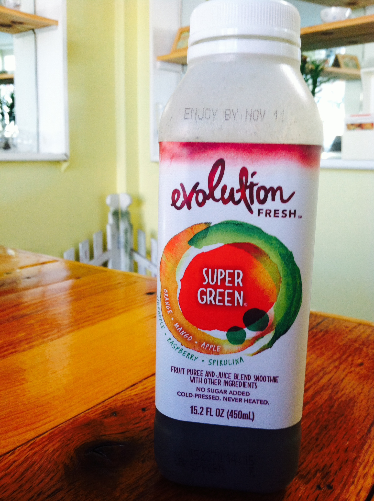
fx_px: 505
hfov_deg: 40.6
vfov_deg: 52.7
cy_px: 250
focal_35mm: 35
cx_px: 187
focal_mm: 3.85
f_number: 2.8
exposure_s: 1/15
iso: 100
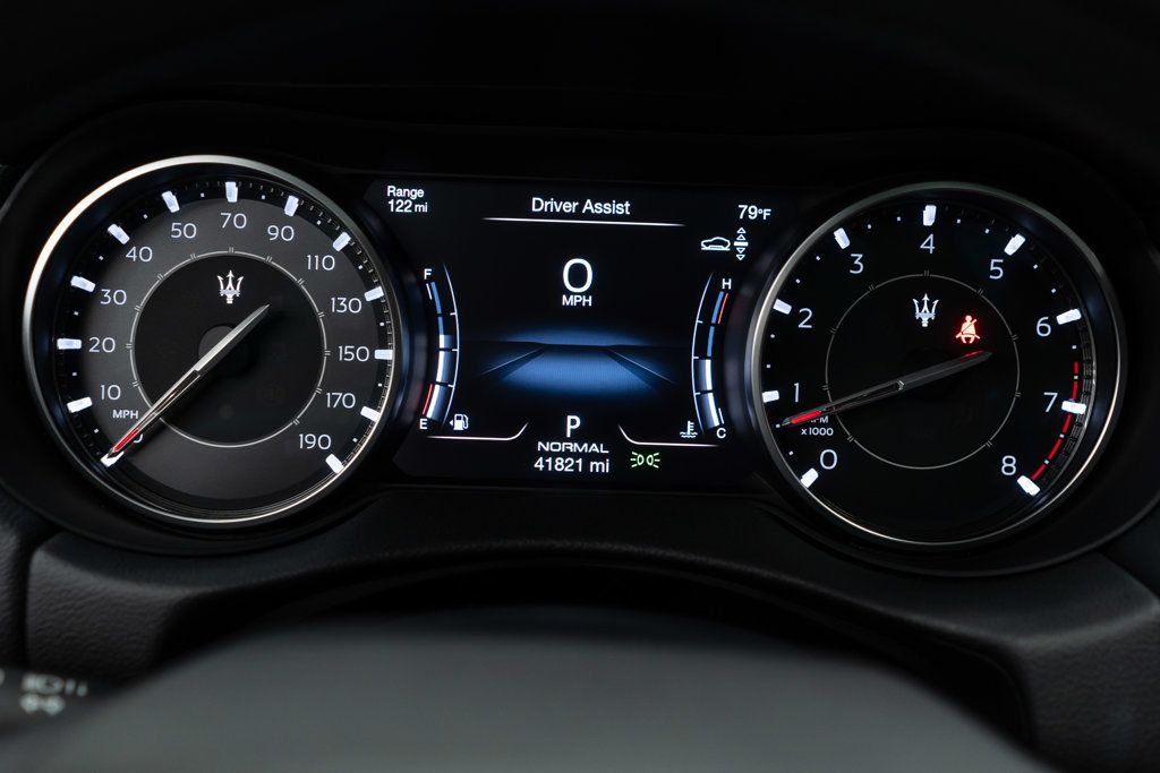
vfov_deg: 31.9
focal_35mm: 42
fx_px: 1353
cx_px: 580
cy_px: 386
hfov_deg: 46.4
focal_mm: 28
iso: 640
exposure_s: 1/60
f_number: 3.2
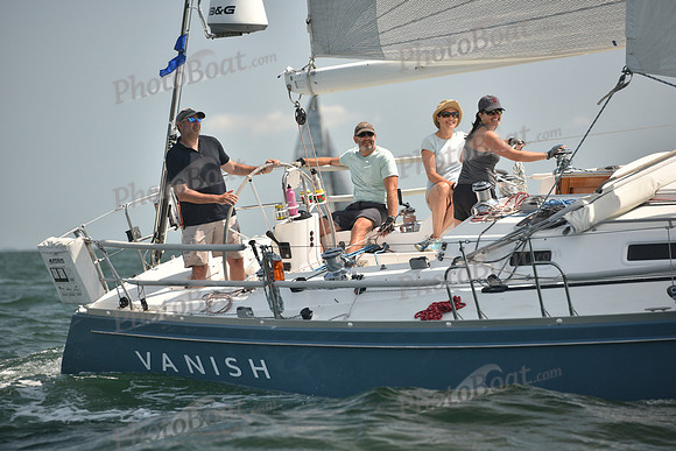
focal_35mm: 200
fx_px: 3756
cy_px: 226
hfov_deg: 10.3
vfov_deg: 6.9
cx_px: 338
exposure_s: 1/1250
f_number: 4.5
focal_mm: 200
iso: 320
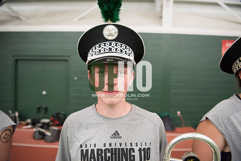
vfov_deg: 53.2
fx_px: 161
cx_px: 120
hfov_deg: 73.7
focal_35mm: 24
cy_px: 80
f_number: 3.2
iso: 3200
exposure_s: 1/250
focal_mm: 24
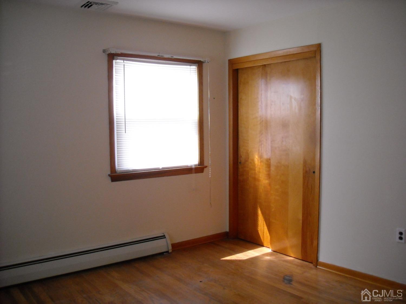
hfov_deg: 52.6
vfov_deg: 40.7
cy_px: 152
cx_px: 203
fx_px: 411
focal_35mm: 35
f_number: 2.8
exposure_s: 1/184
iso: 295
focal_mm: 5.7
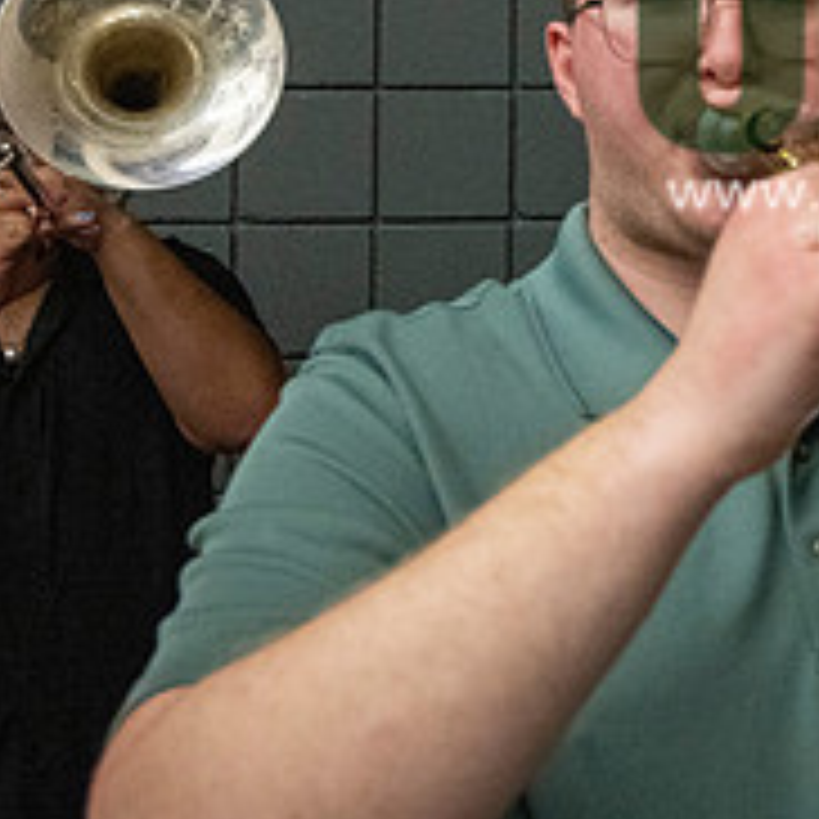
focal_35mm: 65
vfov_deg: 25.4
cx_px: 976
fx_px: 1740
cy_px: 34
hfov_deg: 24.1
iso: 10000
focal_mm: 24
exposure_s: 1/500
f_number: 4
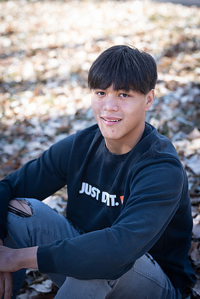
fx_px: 708
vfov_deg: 23.9
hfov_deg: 16.1
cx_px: 100
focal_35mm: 85
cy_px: 150
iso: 100
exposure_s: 1/125
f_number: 3.2
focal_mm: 85
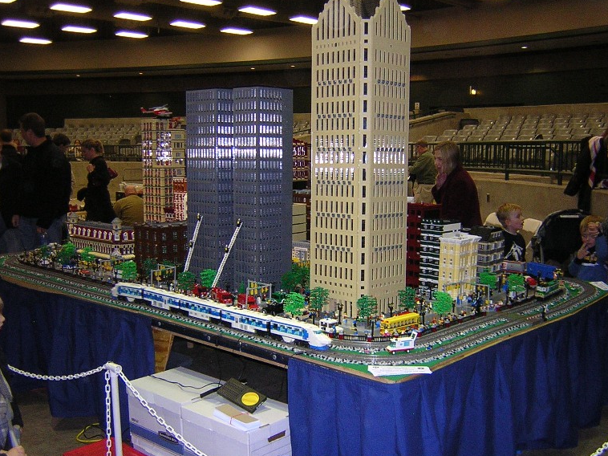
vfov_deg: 37.7
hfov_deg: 49.0
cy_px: 219
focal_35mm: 38
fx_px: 667
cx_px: 319
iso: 378
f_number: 2.6
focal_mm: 4.7
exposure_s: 1/60.1
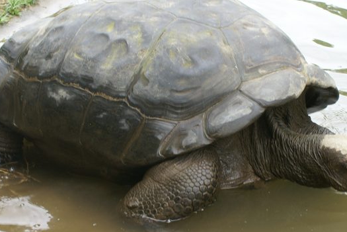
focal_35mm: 90
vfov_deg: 15.2
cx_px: 192
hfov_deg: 22.6
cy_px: 145
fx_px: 867
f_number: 6.3
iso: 100
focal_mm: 35
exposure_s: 1/80
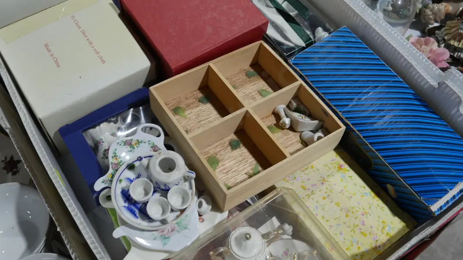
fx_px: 491
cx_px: 234
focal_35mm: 40
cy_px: 117
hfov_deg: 50.5
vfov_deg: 29.7
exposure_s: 1/80
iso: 200
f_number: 4
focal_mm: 18
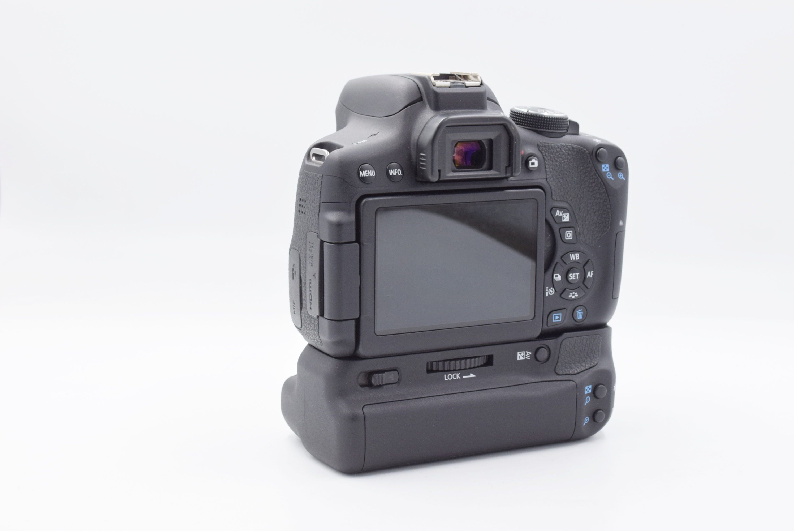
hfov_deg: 31.9
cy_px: 266
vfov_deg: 21.6
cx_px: 397
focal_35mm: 63
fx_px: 1391
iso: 400
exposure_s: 1/100
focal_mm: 42
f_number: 8
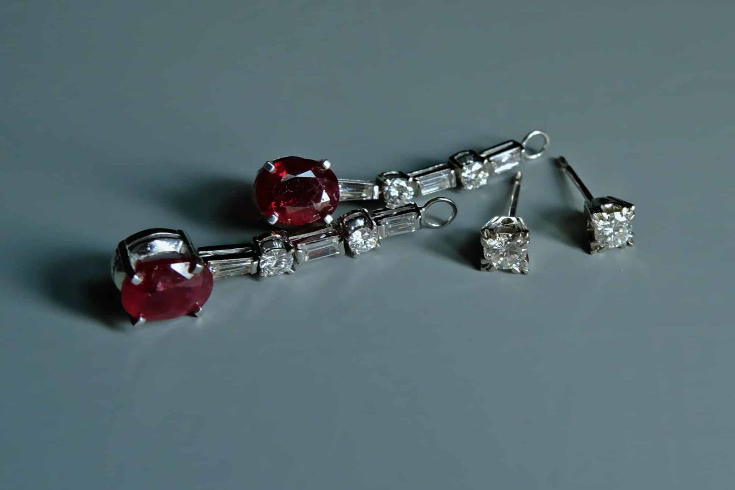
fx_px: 469
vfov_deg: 55.1
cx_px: 368
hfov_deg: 76.1
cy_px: 245
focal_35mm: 23
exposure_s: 1/8
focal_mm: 15
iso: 1250
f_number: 6.4
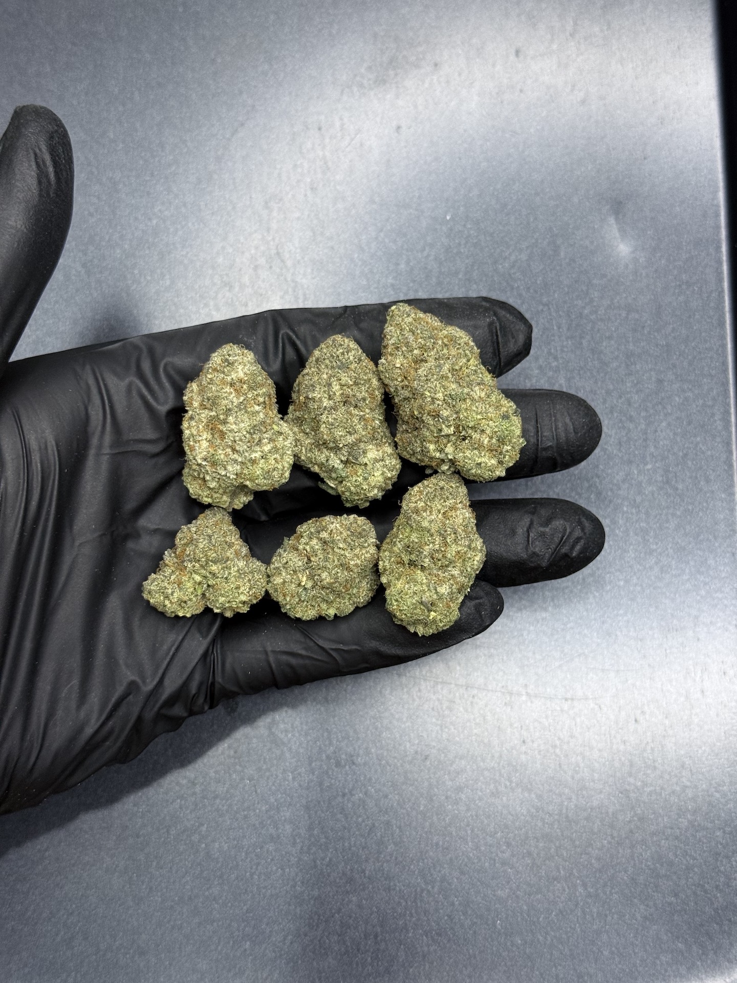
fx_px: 1363
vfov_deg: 39.7
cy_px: 492
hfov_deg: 30.3
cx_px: 368
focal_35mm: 48
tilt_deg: -82.0
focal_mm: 6.76
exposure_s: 1/50
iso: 125
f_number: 1.78
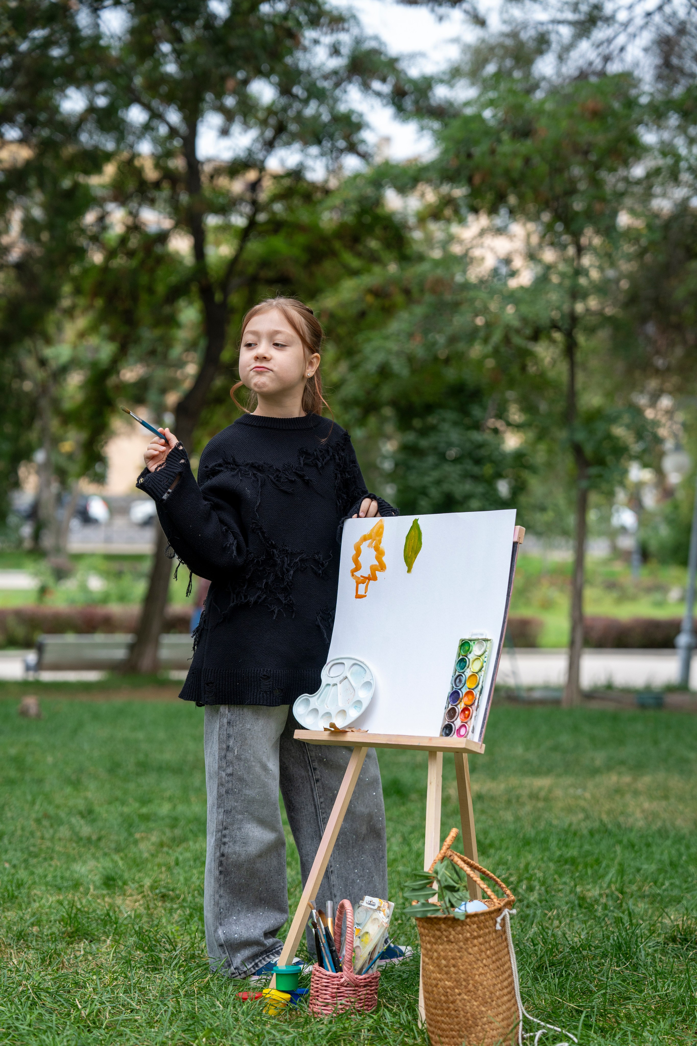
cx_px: 348
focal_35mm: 70
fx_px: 2033
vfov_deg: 28.8
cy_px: 523
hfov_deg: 19.5
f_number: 2.8
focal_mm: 70
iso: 500
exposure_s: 1/640
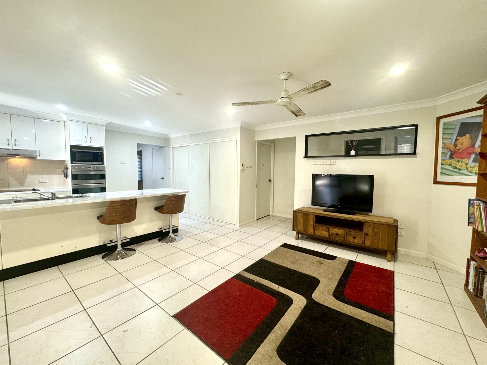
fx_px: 197
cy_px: 182
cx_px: 244
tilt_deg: -3.3
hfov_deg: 102.1
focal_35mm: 14
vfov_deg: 85.7
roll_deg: +0.0
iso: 160
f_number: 2.2
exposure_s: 1/50
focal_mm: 2.22
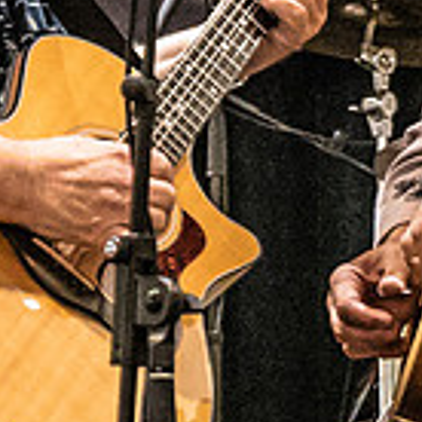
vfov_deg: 4.4
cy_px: -58
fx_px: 5448
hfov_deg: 4.4
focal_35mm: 395
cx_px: 333
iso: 10000
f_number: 5.6
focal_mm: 70
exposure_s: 1/200
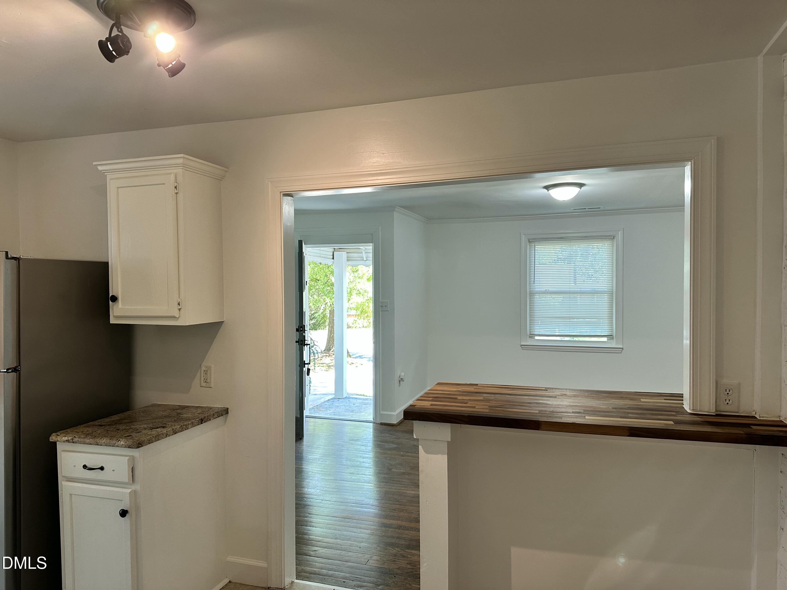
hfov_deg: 71.6
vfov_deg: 56.8
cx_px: 394
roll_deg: -0.3
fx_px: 546
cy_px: 295
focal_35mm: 24
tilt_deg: -1.7
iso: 125
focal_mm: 6.86
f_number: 1.78
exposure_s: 1/60
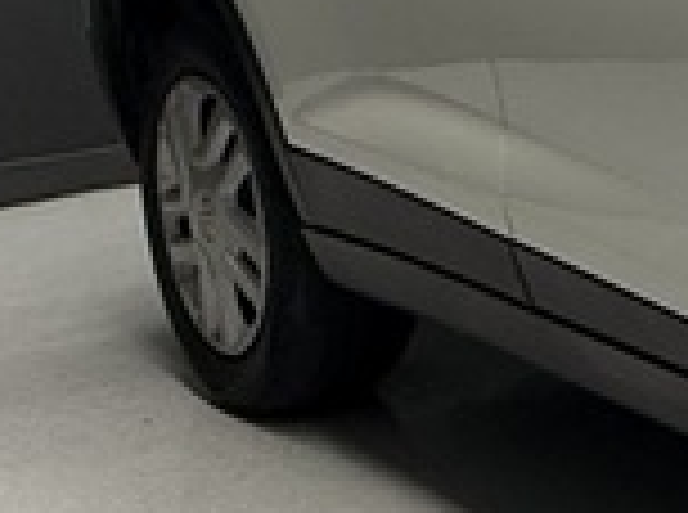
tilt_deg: -6.3
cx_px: 1470
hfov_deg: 15.5
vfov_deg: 15.3
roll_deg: +0.6
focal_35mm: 94
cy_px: -50
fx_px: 1864
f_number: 2.2
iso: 160
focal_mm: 2.22
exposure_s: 1/100
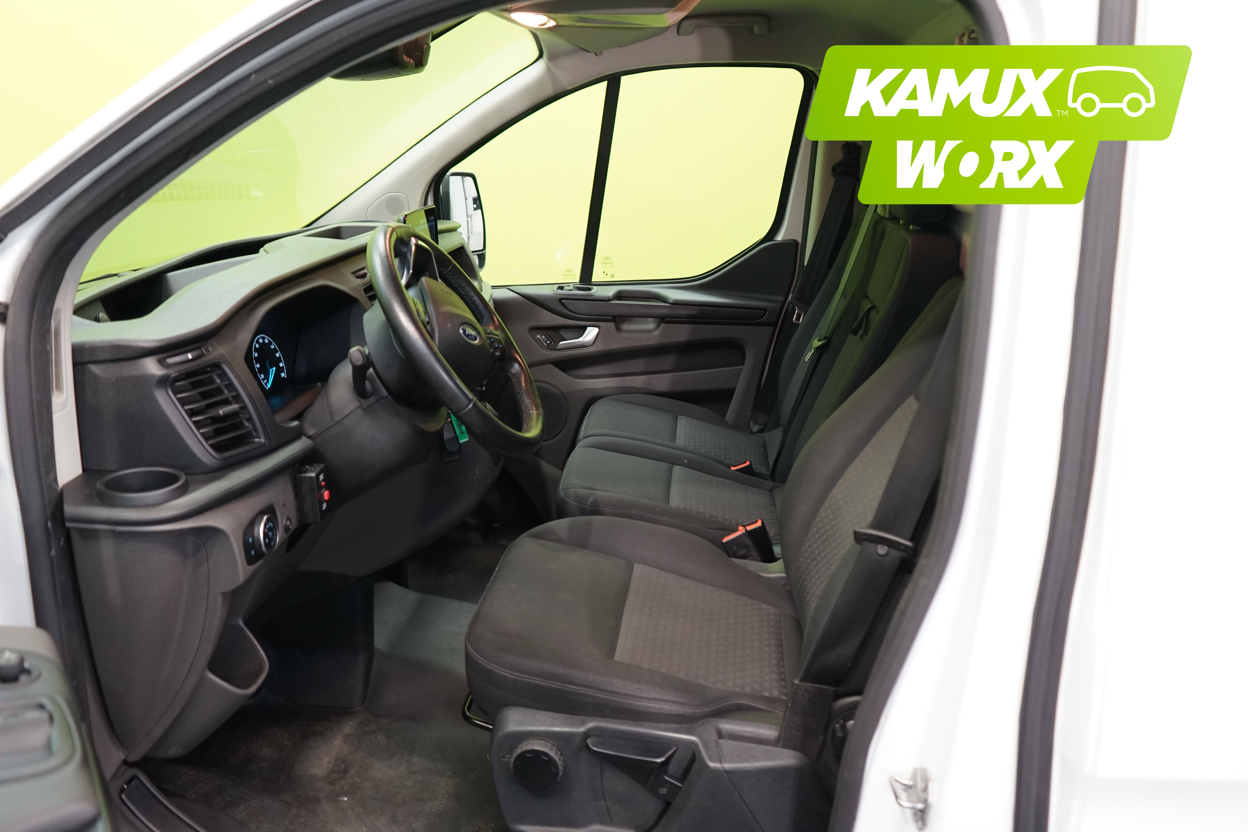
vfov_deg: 45.0
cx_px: 624
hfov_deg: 63.7
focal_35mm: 29
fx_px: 1005
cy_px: 416
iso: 1250
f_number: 4
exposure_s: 1/50
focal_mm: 29
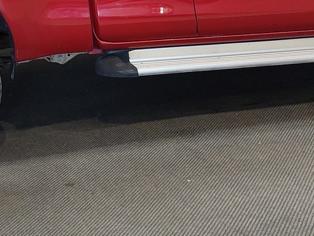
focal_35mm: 73
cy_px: -18
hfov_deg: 26.5
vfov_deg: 19.4
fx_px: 662
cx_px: 108
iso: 200
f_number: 1.8
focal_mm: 5.23
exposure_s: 1/100
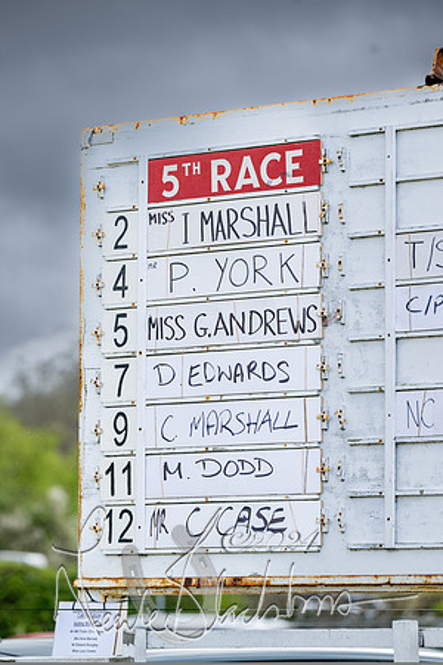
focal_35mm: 160
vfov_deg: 12.8
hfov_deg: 8.6
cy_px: 332
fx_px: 2953
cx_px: 222
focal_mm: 160
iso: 400
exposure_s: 1/2000
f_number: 5
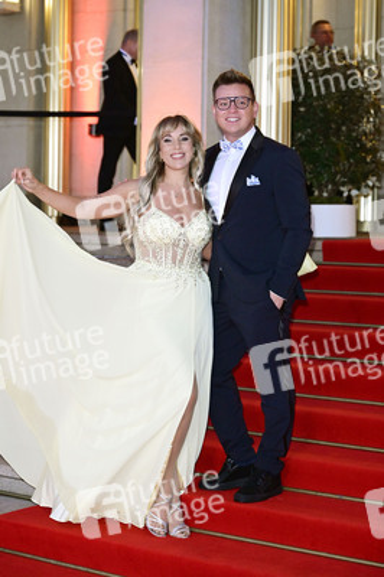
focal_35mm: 70
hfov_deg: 19.4
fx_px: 1122
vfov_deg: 28.9
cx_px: 192
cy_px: 288
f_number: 3.5
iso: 5000
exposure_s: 1/200
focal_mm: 70
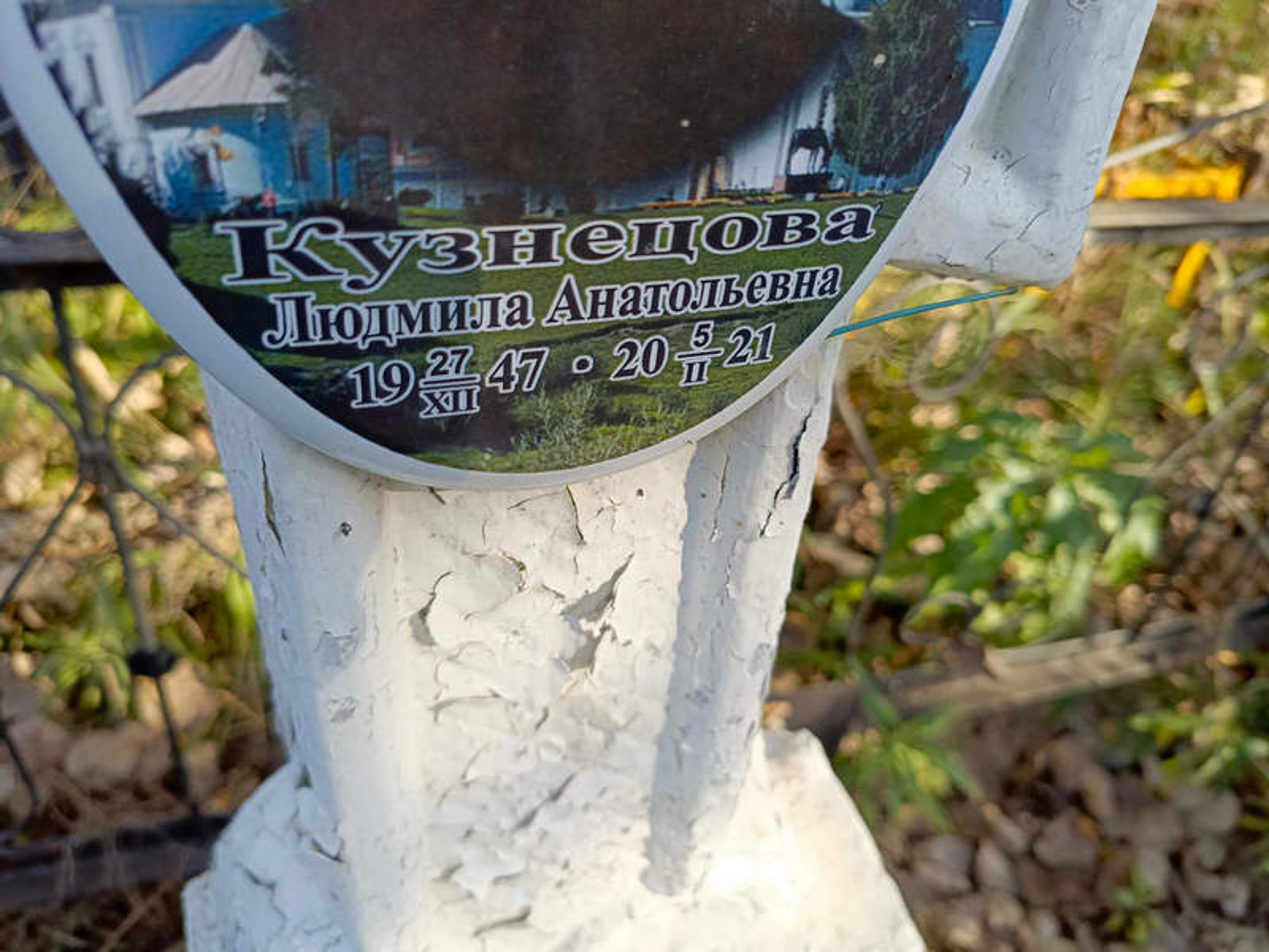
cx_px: 634
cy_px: 476
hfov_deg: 69.4
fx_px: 916
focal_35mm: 25
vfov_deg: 54.9
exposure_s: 1/324
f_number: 1.69
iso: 112
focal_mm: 4.76
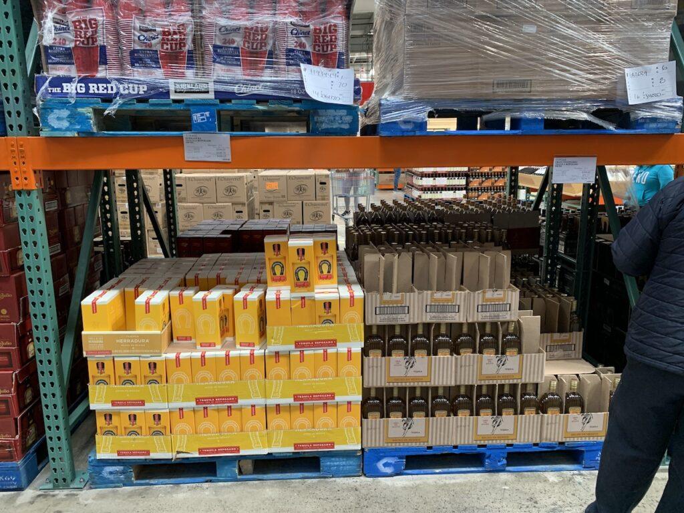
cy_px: 256
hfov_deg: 67.3
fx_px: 514
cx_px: 342
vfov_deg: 53.1
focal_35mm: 26
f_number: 1.8
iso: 160
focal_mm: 4.25
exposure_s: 1/60
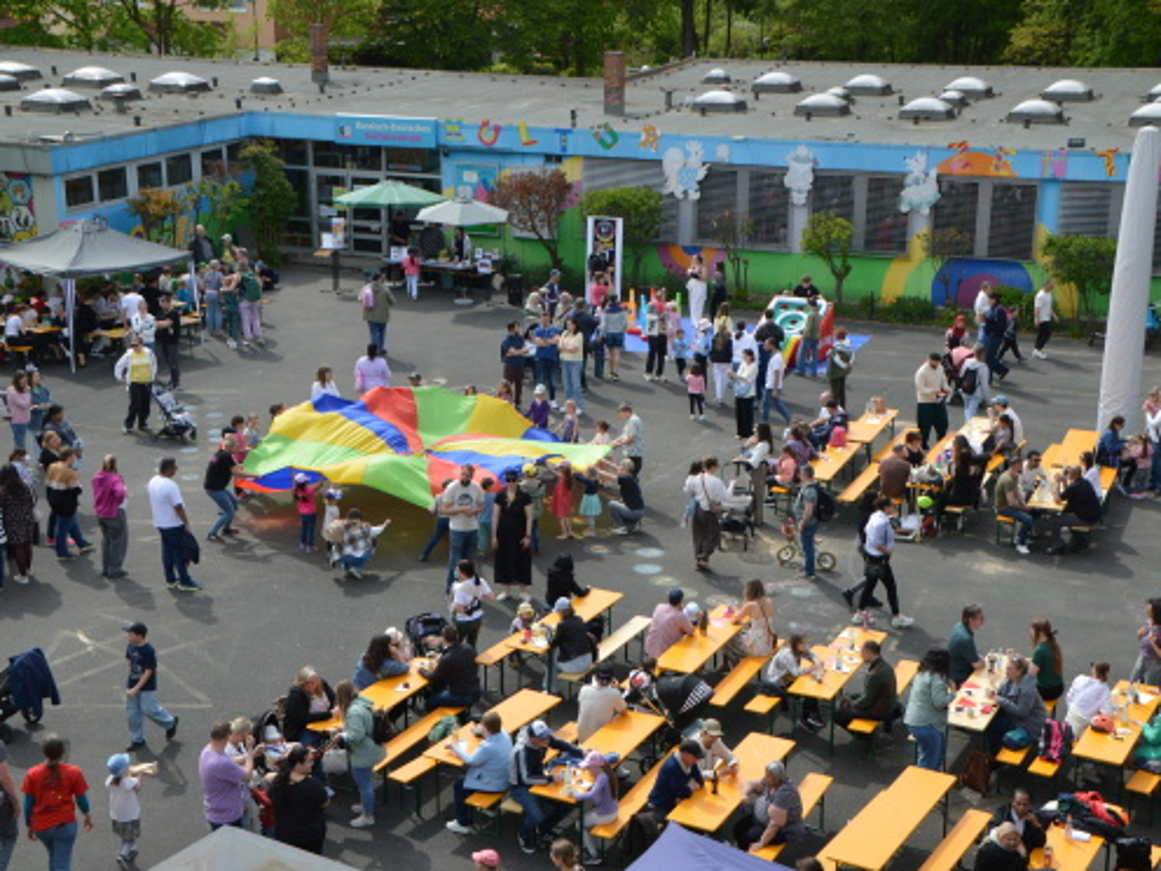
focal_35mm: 53
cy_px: 431
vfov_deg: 27.5
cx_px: 602
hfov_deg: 36.2
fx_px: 1778
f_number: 7.1
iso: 100
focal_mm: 32
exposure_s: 1/200
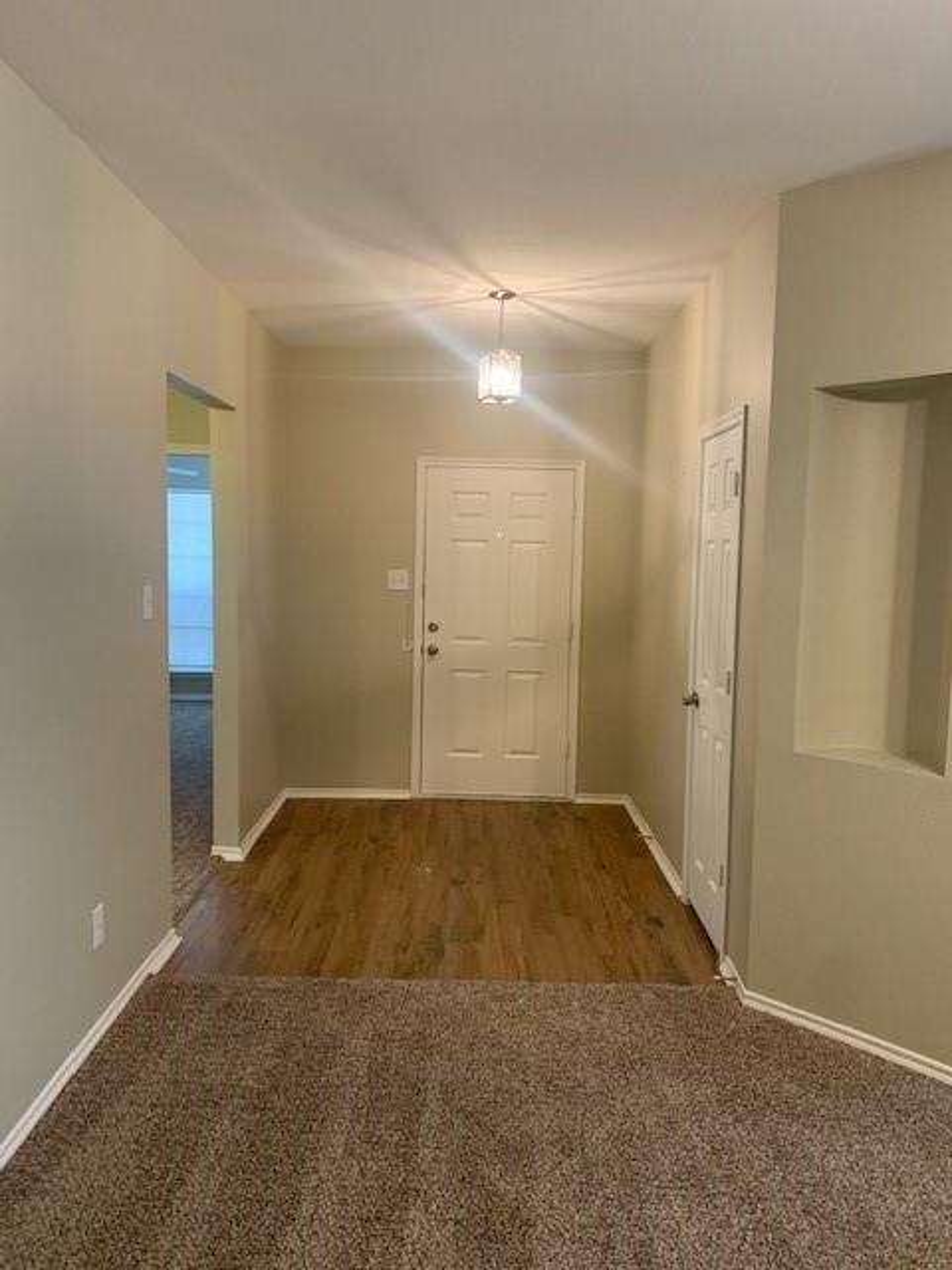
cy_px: 635
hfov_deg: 53.1
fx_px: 953
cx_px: 476
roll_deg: -2.4
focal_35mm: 26
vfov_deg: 67.3
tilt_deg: -5.0
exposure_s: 1/60
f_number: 1.8
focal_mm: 4.25
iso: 250
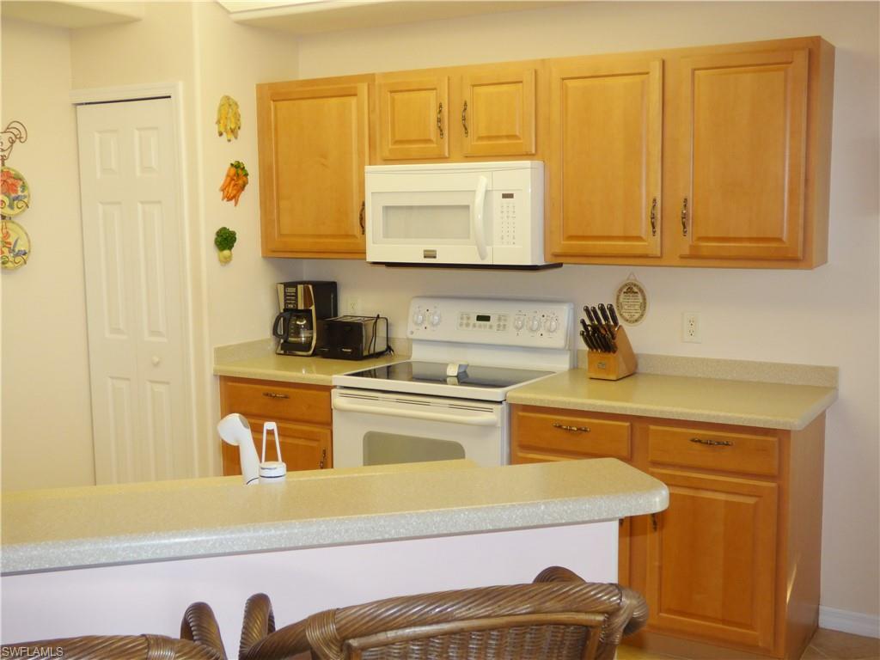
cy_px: 330
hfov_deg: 45.8
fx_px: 1042
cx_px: 440
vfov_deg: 35.1
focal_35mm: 41
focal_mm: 7.37
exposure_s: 1/60
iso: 250
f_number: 3.6
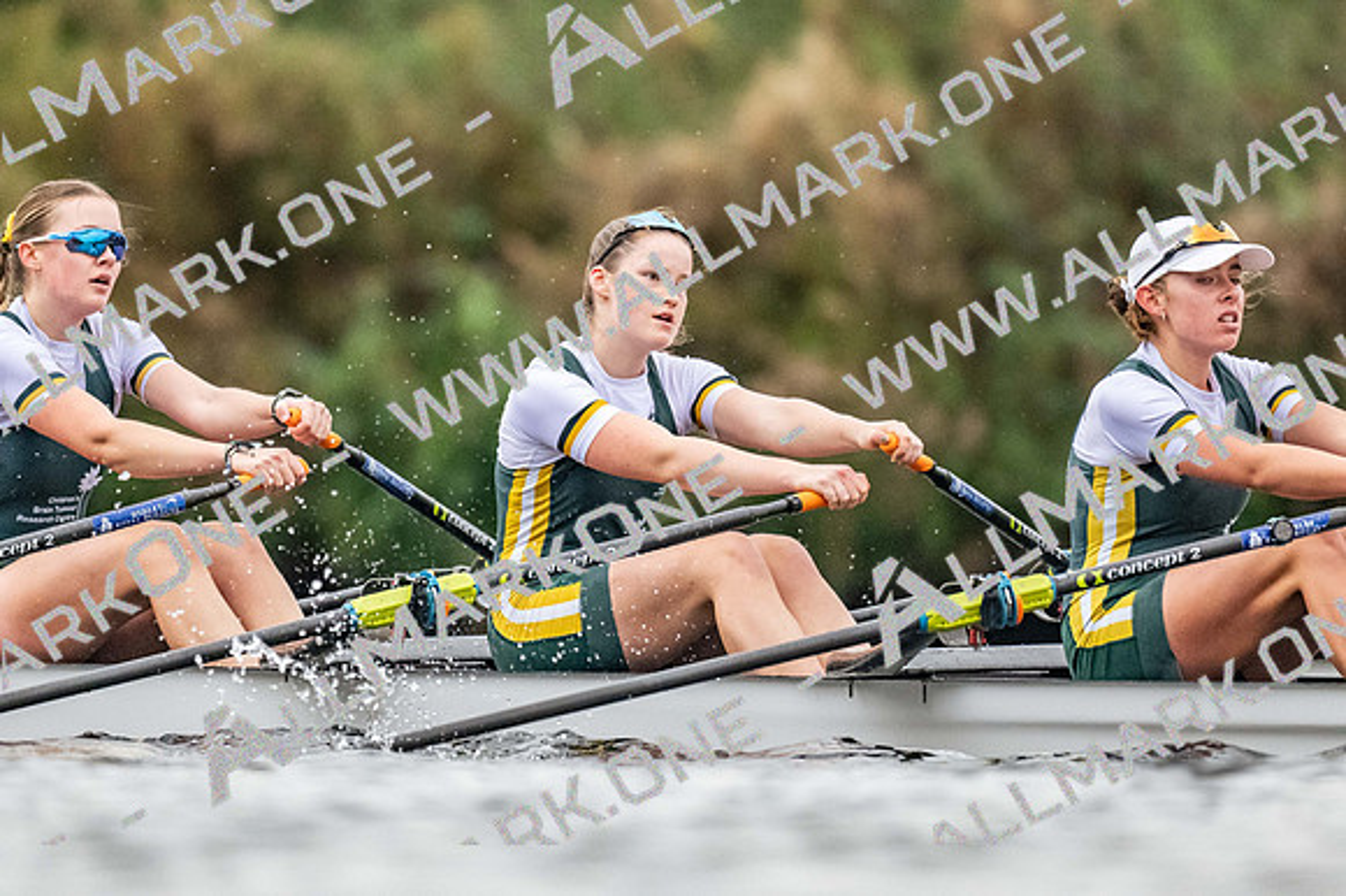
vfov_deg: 1.5
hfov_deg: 2.3
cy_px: 448
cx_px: 673
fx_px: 33630
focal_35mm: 900
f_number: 4
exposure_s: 1/2500
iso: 5000
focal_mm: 600
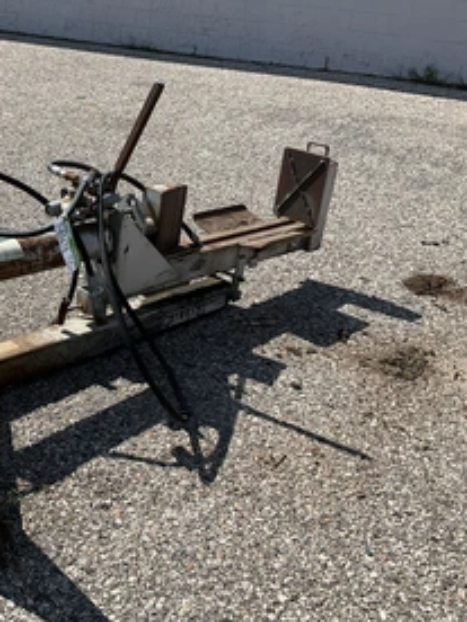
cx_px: 104
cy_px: 302
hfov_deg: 33.5
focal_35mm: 42
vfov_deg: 44.8
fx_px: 755
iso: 25
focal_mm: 3
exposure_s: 1/1984
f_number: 1.8
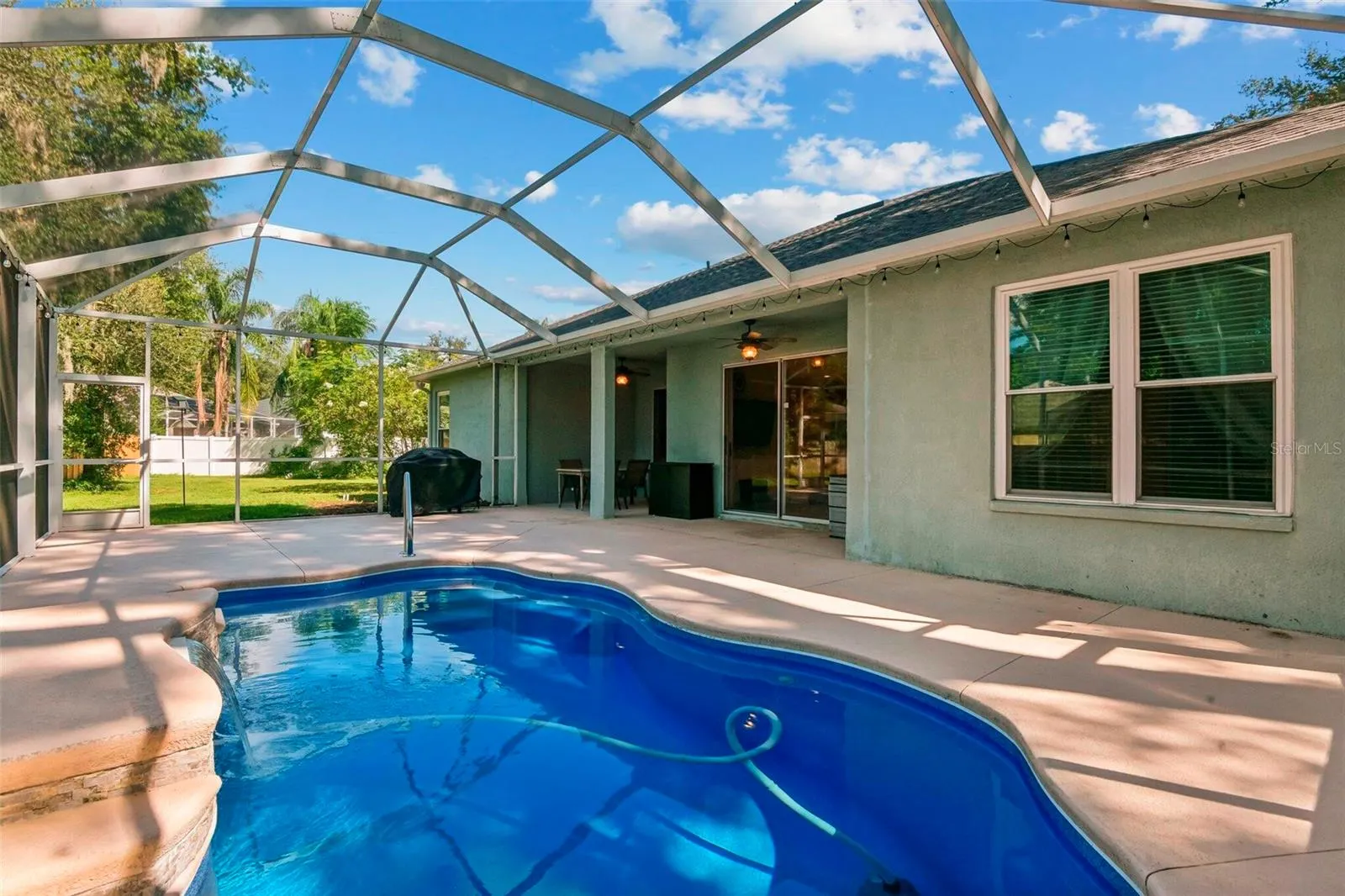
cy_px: 448
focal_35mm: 16
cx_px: 672
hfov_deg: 96.7
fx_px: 598
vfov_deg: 73.7
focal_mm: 16
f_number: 11
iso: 400
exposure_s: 1/250
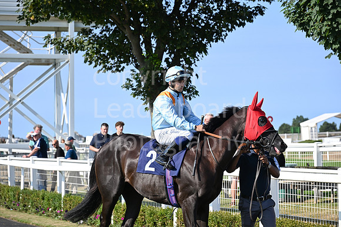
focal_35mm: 120
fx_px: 1137
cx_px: 170
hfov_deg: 17.1
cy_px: 114
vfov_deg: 11.4
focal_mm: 120
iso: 500
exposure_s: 1/2000
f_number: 6.3
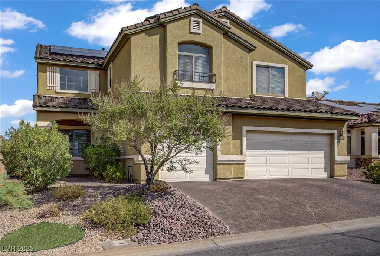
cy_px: 128
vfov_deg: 40.2
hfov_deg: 57.1
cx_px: 190
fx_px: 349
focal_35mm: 33
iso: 400
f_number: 8
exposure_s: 1/1250
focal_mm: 22
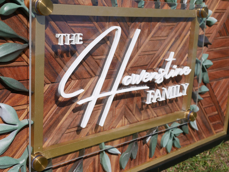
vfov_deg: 29.1
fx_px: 331
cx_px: 114
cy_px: 86
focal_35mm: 50
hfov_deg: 38.2
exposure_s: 1/1300
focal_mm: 25
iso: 200
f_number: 5.6
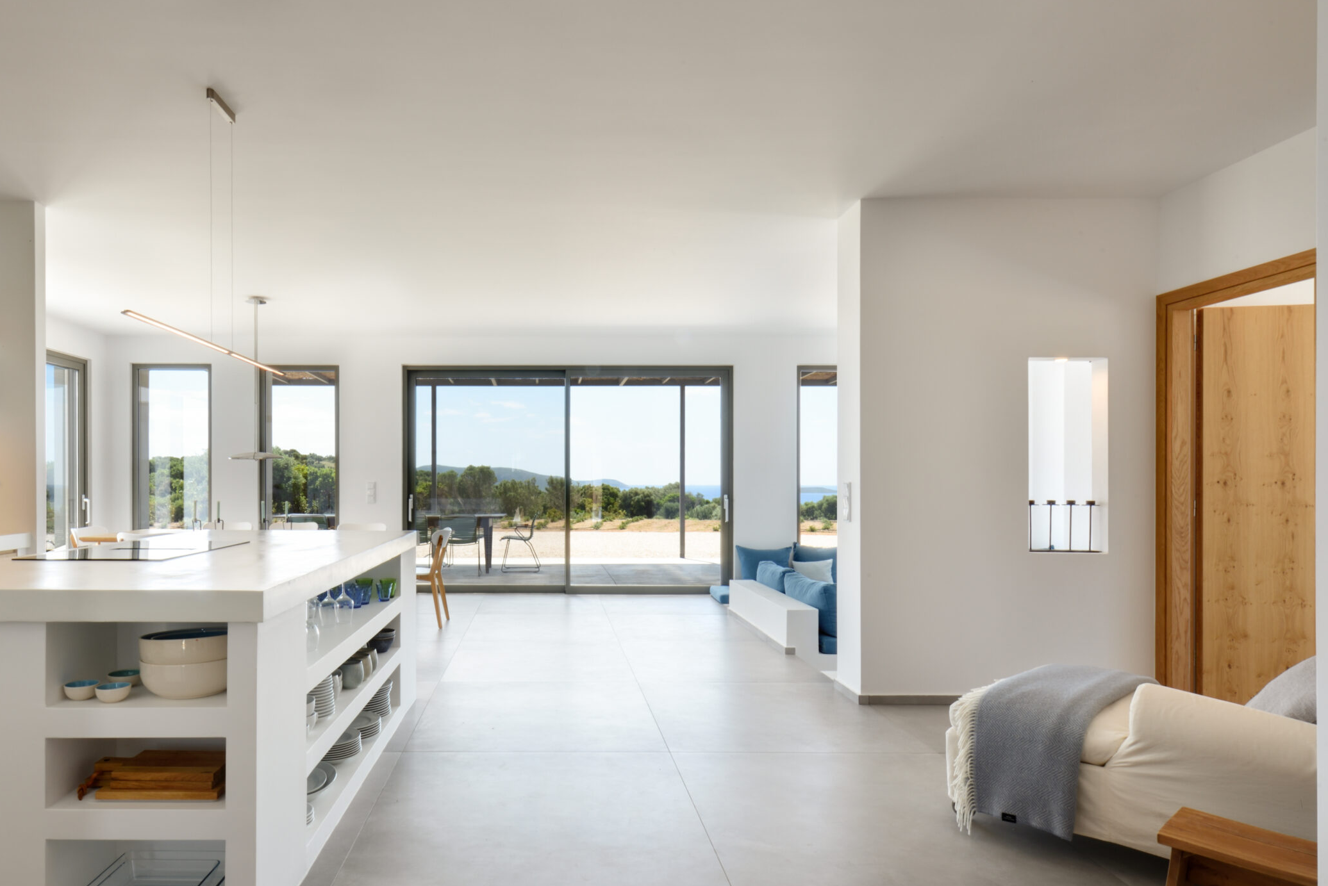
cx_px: 540
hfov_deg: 80.3
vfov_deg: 59.5
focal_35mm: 21
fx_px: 775
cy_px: 462
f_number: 11
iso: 200
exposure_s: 1/1.3
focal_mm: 17
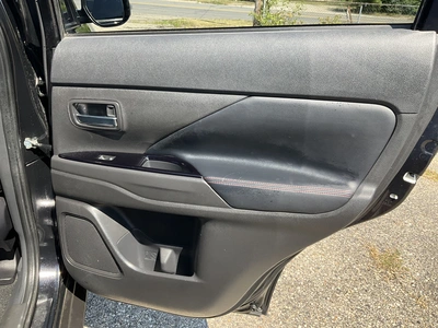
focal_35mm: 29
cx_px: 219
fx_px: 367
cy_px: 164
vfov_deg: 48.2
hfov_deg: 61.7
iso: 25
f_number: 1.8
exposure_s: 1/283
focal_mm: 3
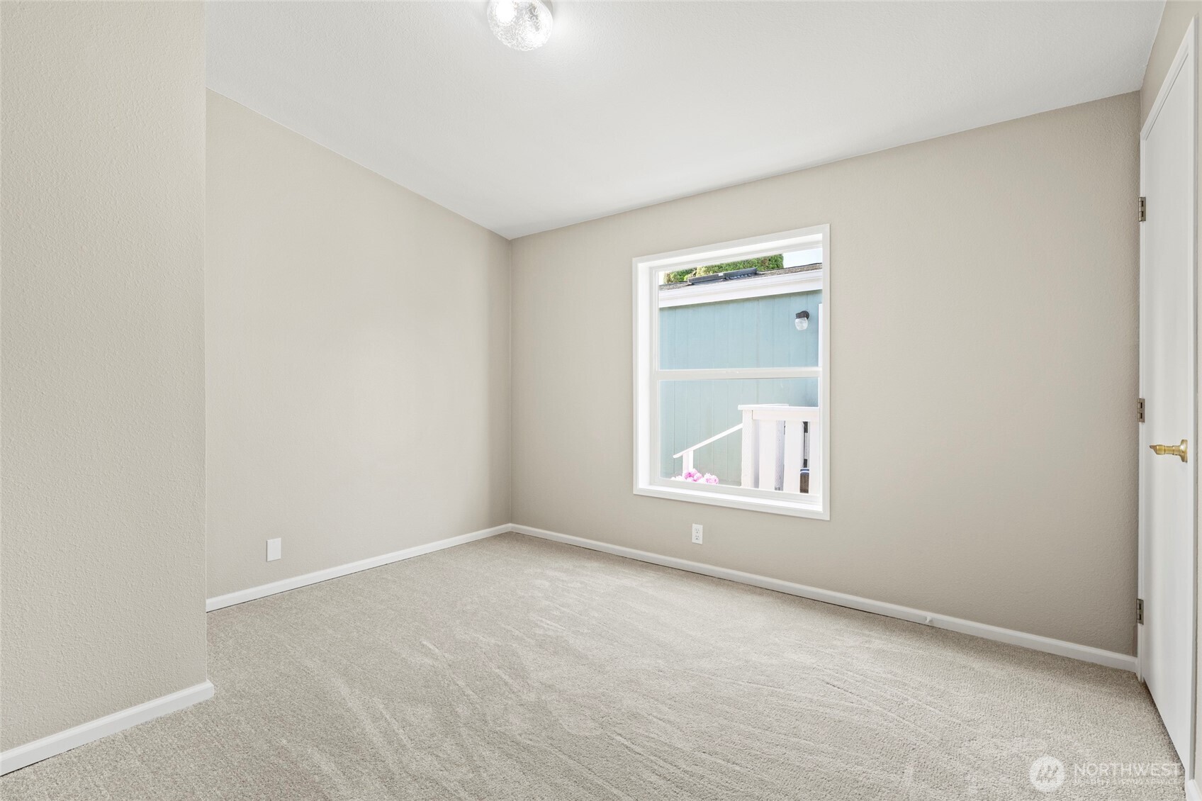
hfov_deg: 96.7
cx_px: 601
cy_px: 400
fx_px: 534
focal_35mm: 16
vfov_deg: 73.7
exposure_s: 1/5
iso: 250
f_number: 8
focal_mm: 16
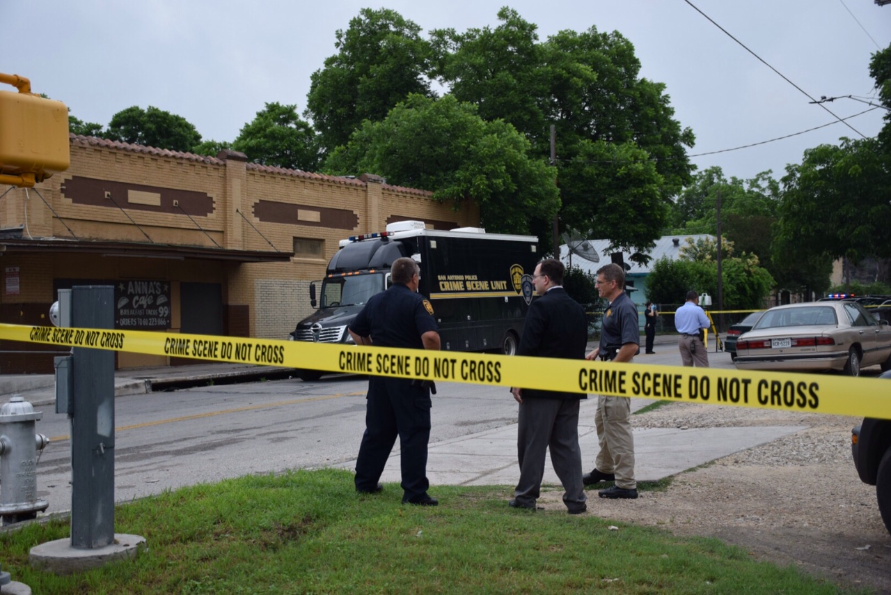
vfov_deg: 29.9
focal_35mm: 45
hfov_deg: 43.6
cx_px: 446
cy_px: 298
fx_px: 1114
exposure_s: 1/1000
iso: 560
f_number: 4
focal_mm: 30
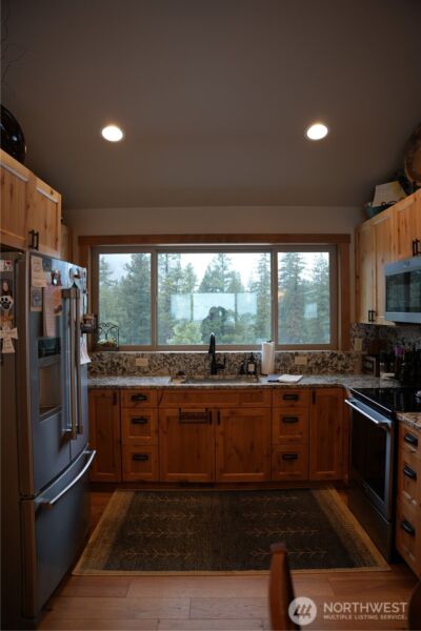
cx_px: 210
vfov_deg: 73.7
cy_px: 316
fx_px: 421
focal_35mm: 24
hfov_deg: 53.1
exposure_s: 1/30
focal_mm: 24
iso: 160
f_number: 2.8
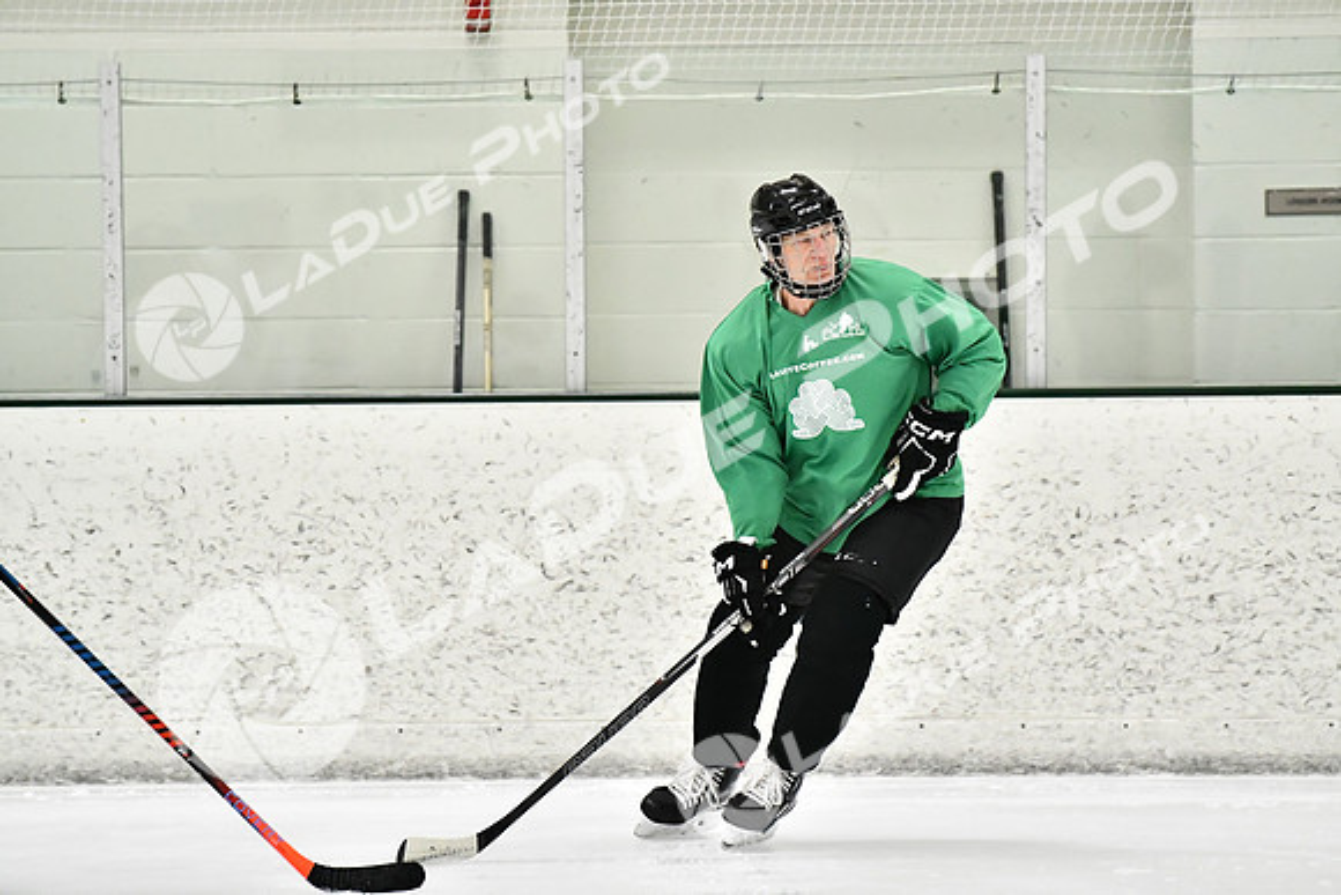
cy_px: 448
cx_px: 670
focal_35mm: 262
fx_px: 9780
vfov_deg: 5.2
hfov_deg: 7.8
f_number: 2.8
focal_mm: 175
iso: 5000
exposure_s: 1/1250
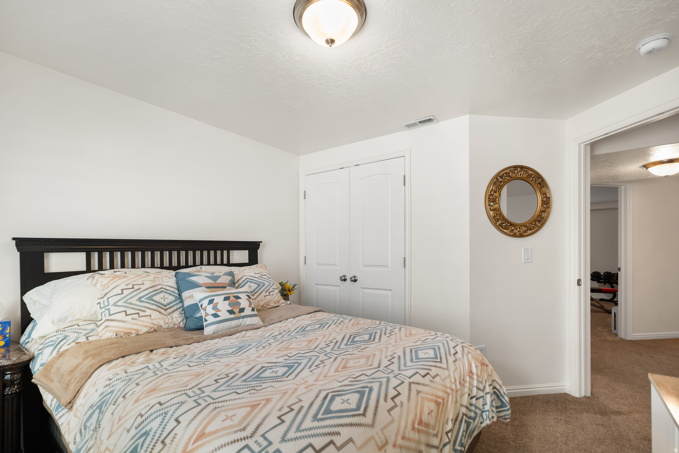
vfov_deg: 73.7
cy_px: 226
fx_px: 302
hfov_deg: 96.7
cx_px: 340
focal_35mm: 16
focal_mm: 16
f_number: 2.8
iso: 800
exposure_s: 1/15
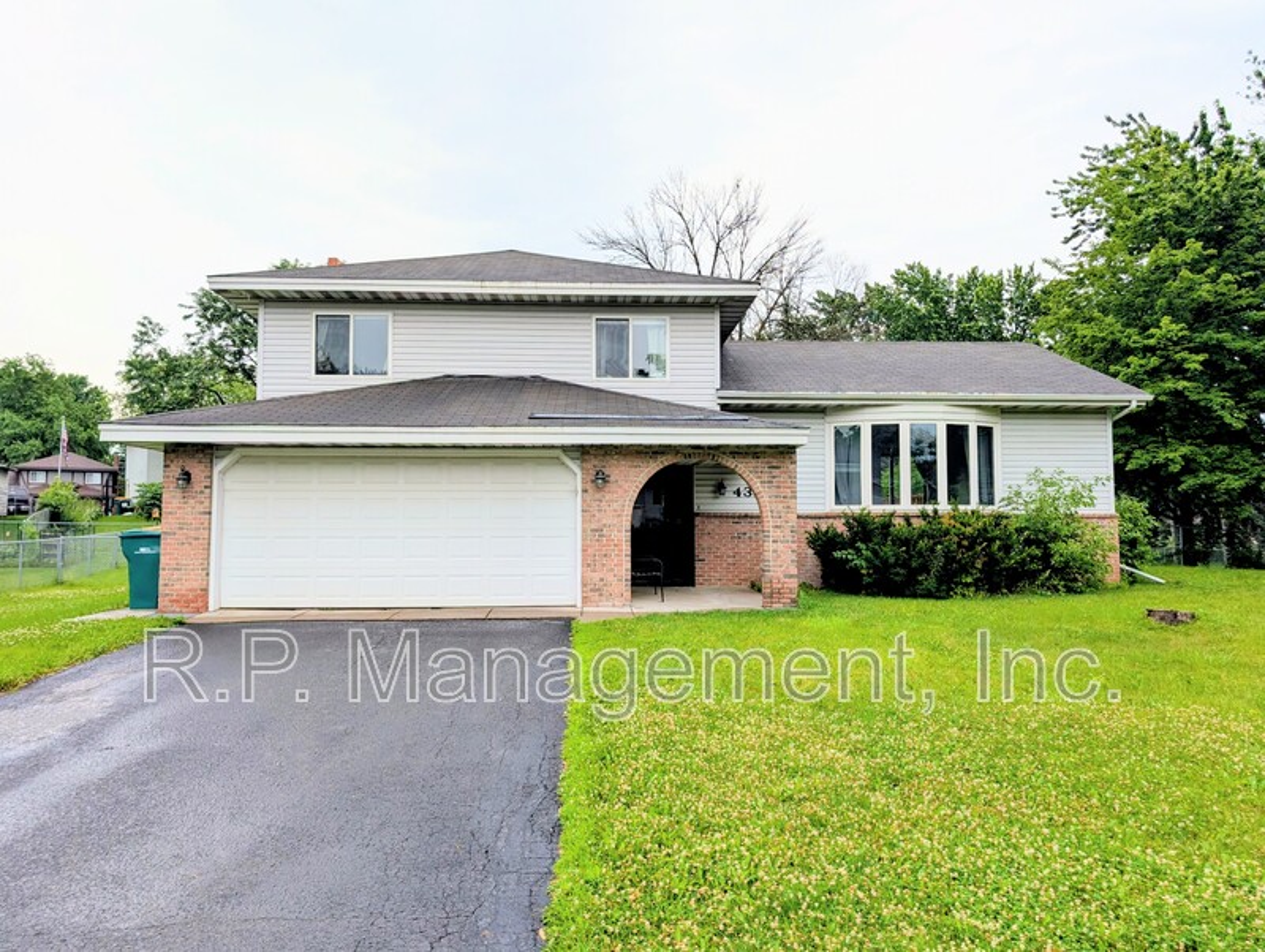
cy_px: 476
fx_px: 878
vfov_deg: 56.9
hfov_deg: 71.5
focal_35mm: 24
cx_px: 632
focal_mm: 6.9
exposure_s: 1/445
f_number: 1.68
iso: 22
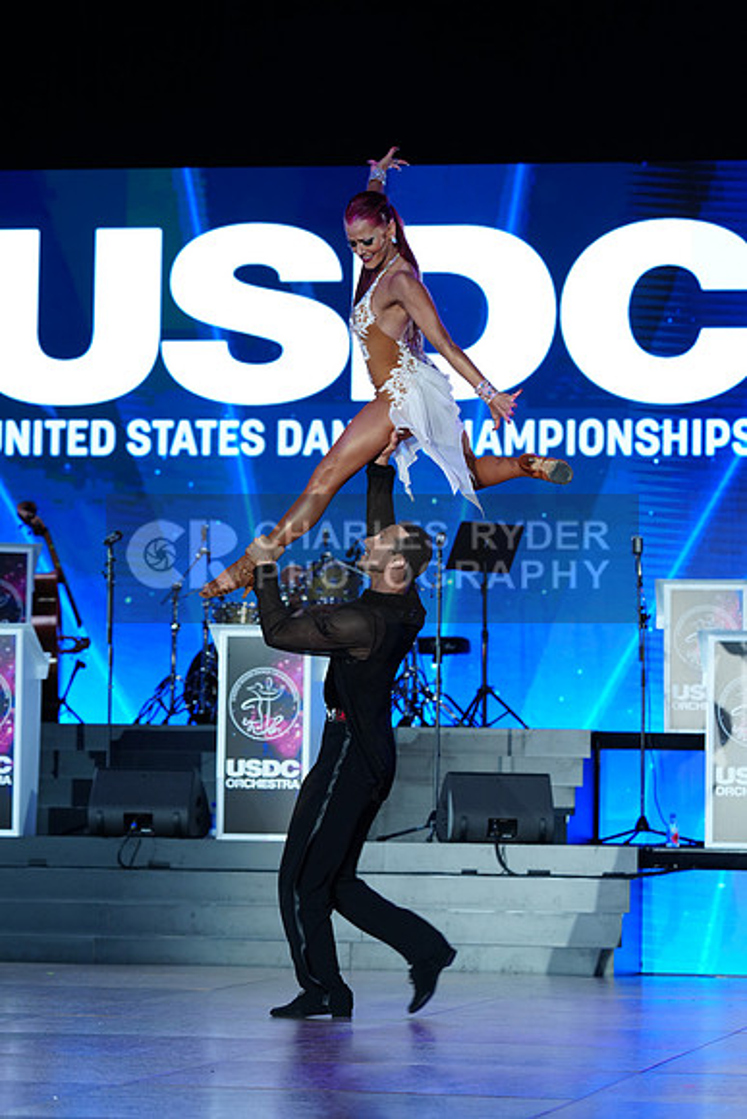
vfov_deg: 16.1
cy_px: 560
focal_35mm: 127
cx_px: 374
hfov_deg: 10.8
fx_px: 3950
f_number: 4
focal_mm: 127
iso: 640
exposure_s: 1/250
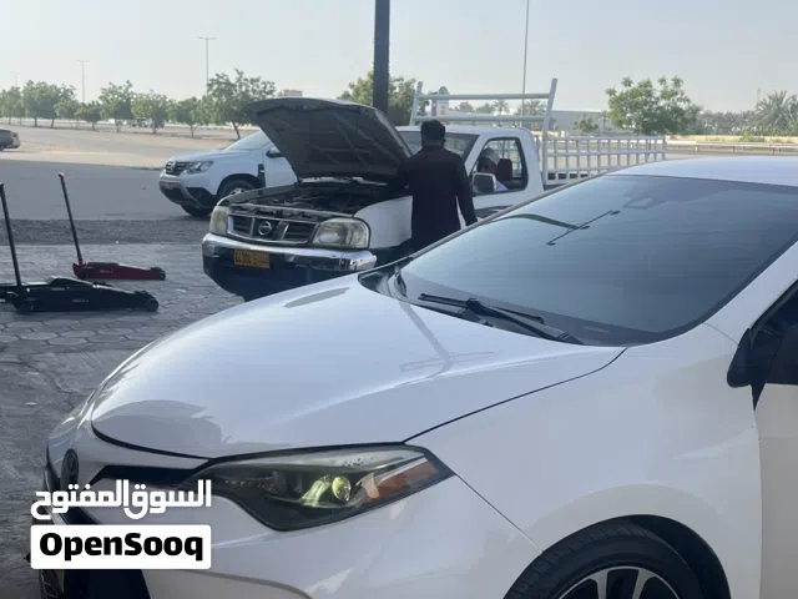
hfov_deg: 67.3
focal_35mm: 26
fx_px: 599
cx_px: 399
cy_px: 300
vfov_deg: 53.1
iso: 50
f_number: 1.6
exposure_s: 1/3413
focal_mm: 5.1
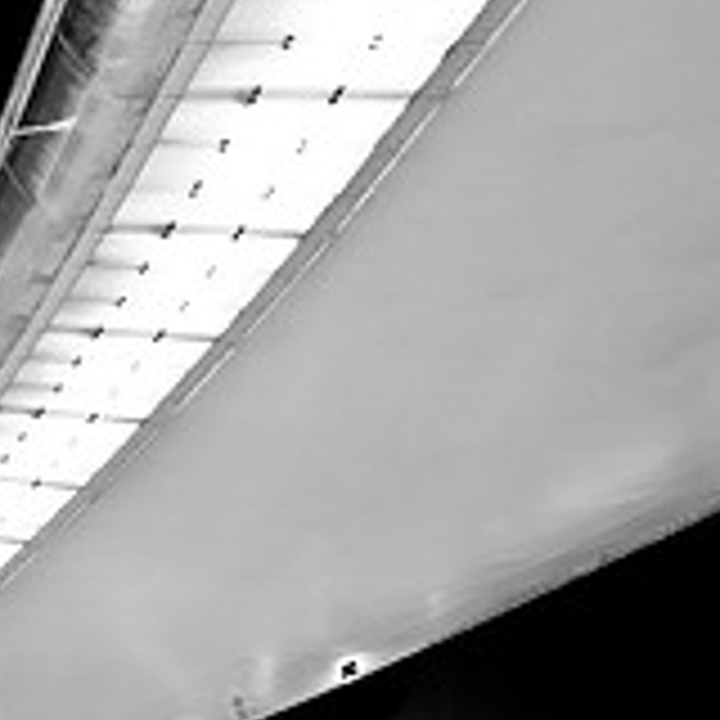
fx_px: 1012
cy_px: 117
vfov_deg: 37.4
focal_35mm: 43
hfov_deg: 22.9
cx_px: -554
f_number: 4.5
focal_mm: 14
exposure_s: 1/1.67
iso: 200
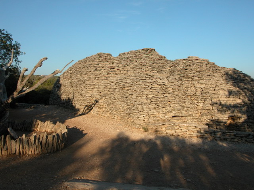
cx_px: 127
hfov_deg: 52.6
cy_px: 95
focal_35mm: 35
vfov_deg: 40.7
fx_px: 257
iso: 100
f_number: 6.3
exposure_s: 1/284
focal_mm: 8.9
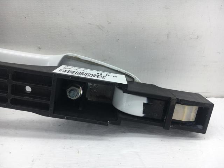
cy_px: 84
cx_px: 112
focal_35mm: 29
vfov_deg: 48.2
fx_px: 188
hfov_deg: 61.7
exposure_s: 1/125
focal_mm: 4.15
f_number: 2.2
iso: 25
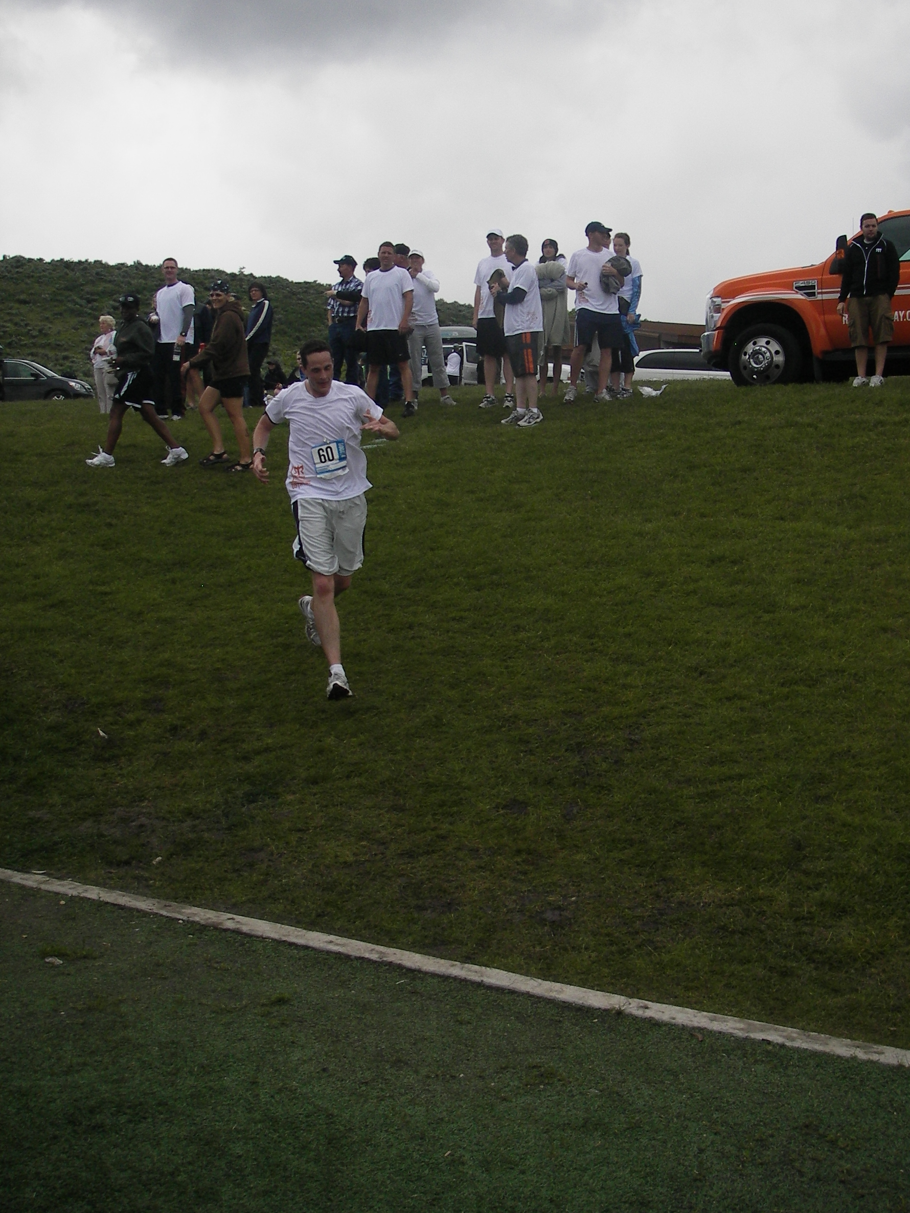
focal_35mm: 41
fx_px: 1437
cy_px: 612
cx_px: 488
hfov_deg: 35.1
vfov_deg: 45.8
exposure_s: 1/320
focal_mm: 6.3
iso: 50
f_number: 3.3
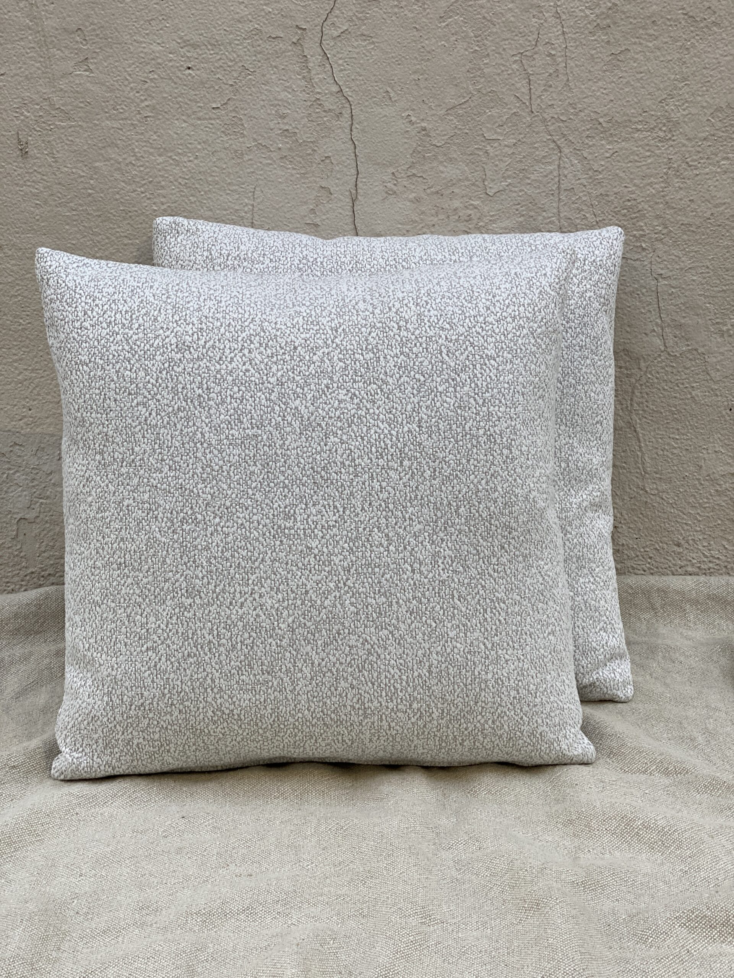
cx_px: 367
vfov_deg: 36.8
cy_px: 489
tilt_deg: -17.6
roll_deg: +1.5
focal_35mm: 52
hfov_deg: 28.0
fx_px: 1470
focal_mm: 6
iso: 64
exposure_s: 1/122
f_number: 2
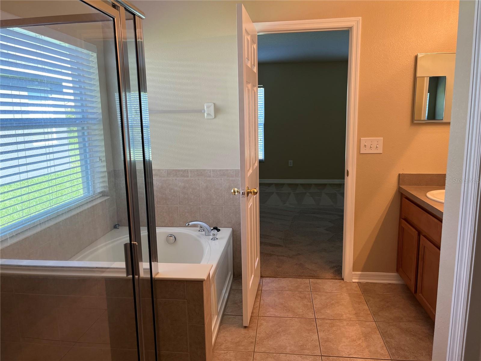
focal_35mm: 26
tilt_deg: -10.6
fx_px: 361
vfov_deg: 53.1
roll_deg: +1.6
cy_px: 180
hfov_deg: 67.3
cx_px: 240
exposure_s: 1/120
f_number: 1.6
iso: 64
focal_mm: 5.1
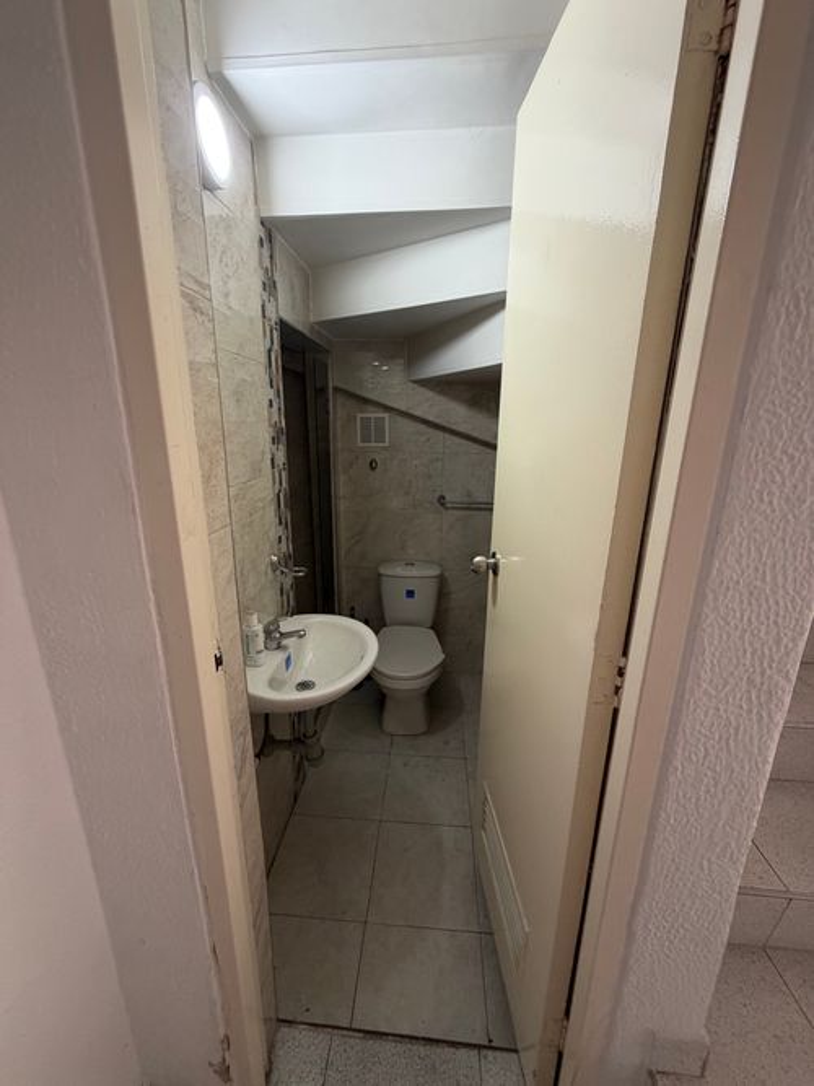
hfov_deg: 85.7
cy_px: 543
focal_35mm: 14
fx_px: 439
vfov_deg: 102.1
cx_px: 407
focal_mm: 2.22
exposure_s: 1/60
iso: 200
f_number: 2.2
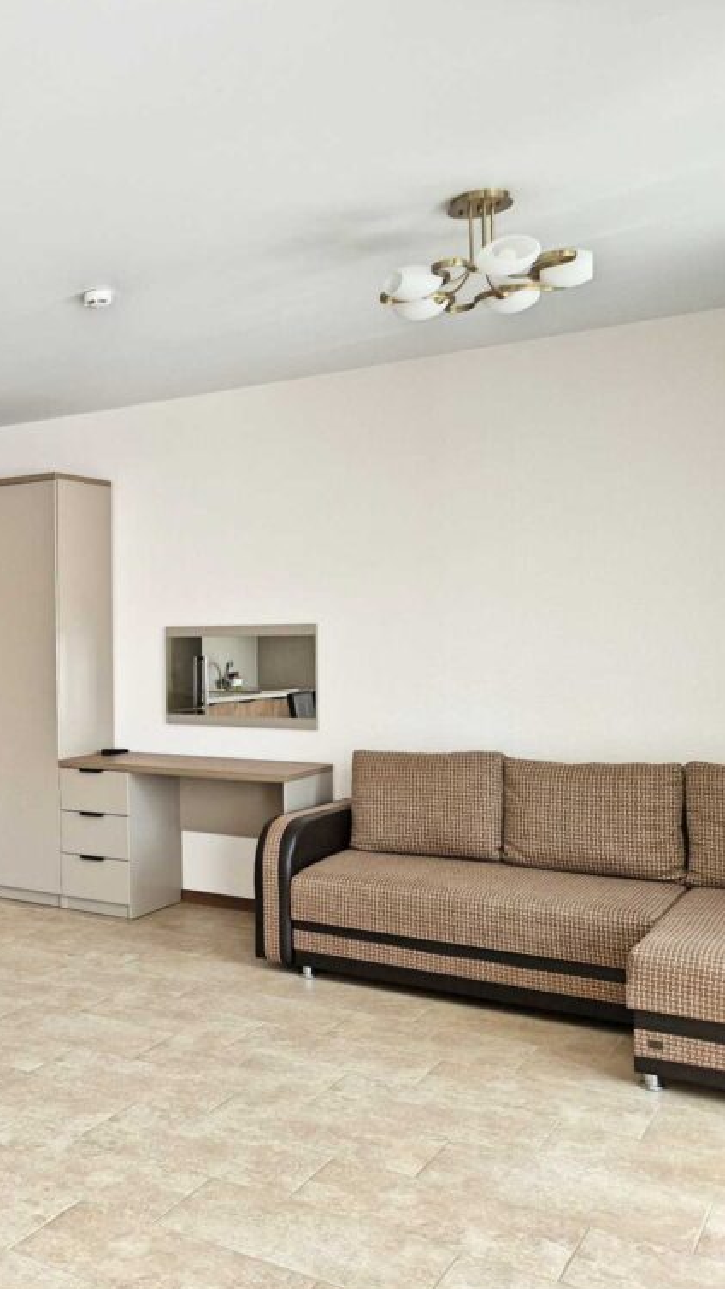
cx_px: -39
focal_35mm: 34
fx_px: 1162
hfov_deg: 31.4
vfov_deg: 58.0
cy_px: 652
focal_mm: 5.4
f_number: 1.8
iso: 125
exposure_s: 1/180
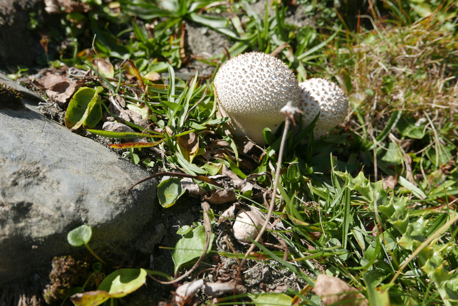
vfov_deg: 33.5
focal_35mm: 40
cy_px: 153
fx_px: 509
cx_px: 229
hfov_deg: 48.4
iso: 200
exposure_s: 1/500
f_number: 5.6
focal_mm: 17.9
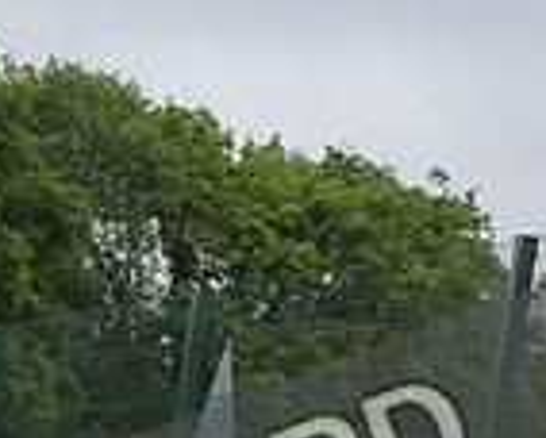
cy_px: 644
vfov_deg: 6.5
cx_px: 169
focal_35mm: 237
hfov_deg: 8.1
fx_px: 3835
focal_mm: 62
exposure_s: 1/1000
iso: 900
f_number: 5.6
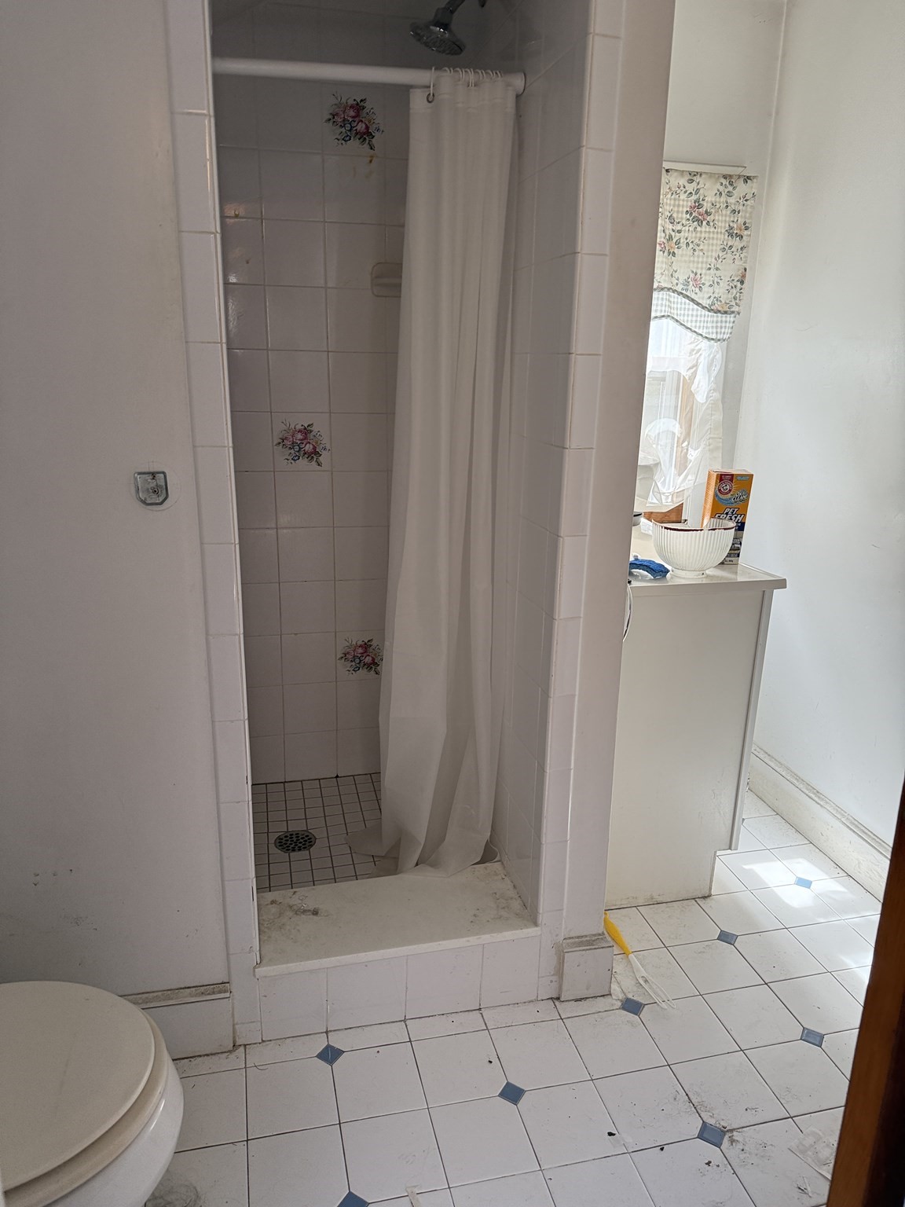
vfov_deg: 71.6
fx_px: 837
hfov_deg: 56.8
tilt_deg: -16.4
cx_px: 452
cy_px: 604
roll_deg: -0.6
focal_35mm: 24
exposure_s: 1/241
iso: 160
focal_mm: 6.76
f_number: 1.78
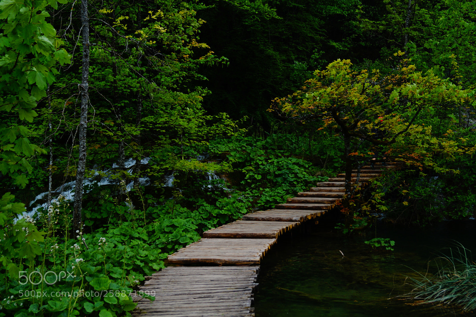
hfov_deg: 46.4
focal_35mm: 42
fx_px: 555
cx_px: 238
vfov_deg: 31.9
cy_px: 158
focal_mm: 28
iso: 100
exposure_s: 1/100
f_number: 5.6
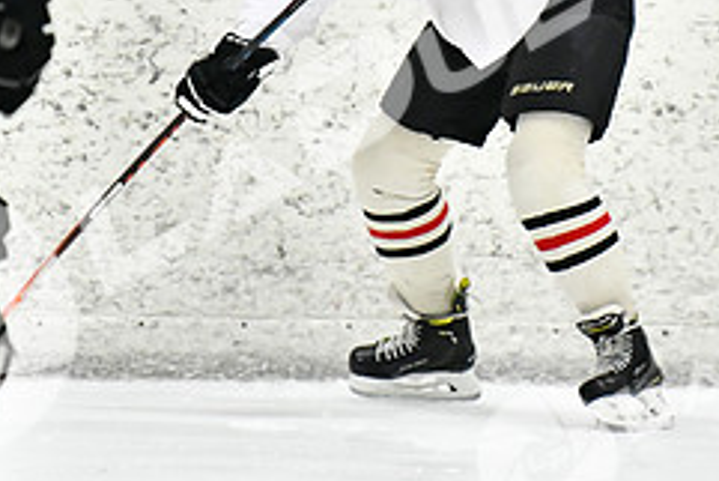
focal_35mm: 685
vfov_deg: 2.0
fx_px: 13689
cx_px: 471
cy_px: 19
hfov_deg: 3.0
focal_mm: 190
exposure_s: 1/1600
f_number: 2.8
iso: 6400
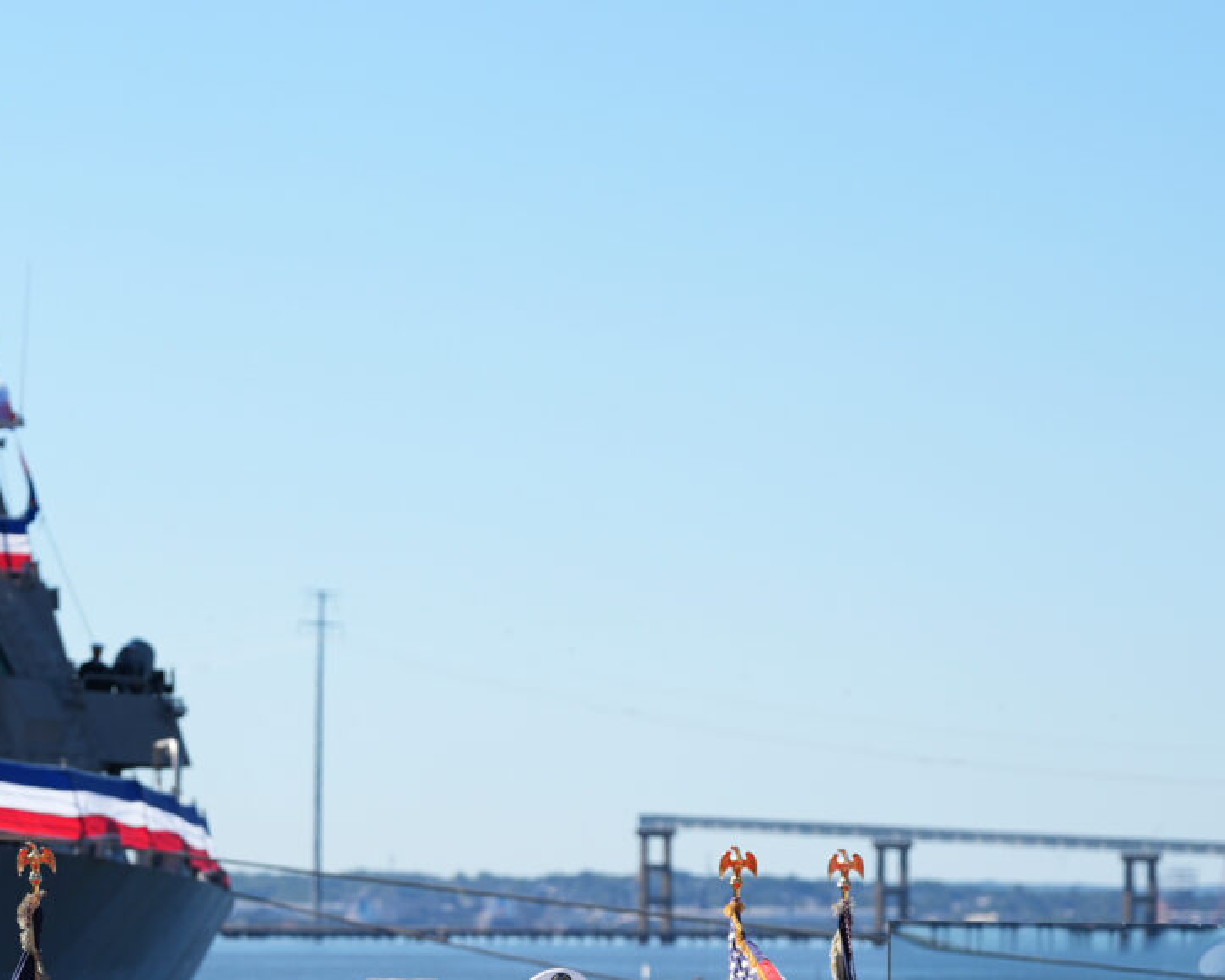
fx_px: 7724
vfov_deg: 7.3
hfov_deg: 9.0
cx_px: 187
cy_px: 775
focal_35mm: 213
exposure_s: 1/4000
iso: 250
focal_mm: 110
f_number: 2.8
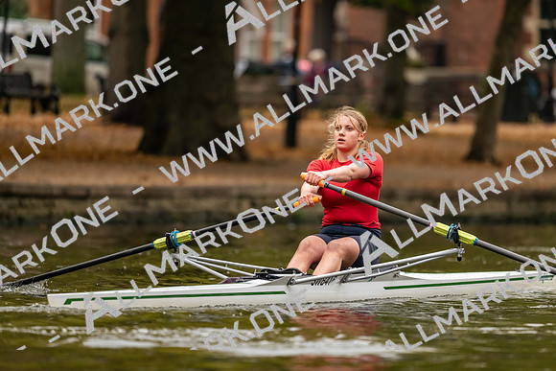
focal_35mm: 400
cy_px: 186
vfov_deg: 3.4
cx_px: 278
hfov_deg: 5.2
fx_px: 6179
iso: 2500
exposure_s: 1/2500
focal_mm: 400
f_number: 4.5
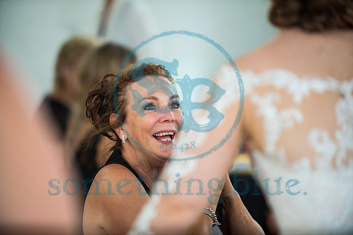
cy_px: 118
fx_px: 1961
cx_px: 176
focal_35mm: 200
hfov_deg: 10.3
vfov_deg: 6.9
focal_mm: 200
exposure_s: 1/250
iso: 800
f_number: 2.8
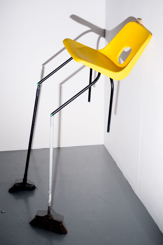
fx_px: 360
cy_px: 122
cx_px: 82
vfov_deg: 37.5
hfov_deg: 25.5
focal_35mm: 53
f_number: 8
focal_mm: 35
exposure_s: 1/60
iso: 200
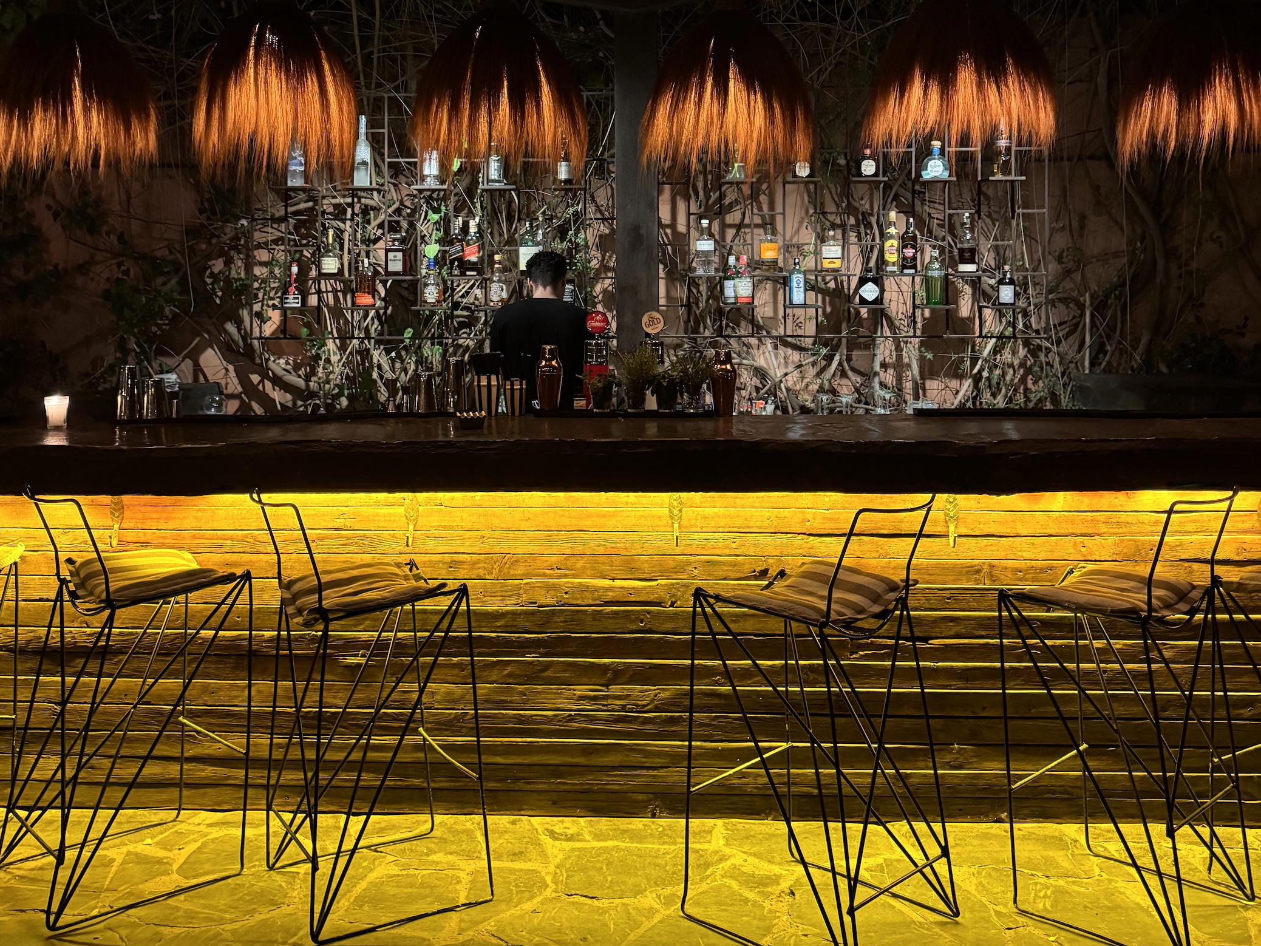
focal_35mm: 33
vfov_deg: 41.8
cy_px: 246
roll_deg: +1.0
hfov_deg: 55.3
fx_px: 1202
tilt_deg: +2.2
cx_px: 612
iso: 800
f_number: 1.78
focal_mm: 6.76
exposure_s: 1/33
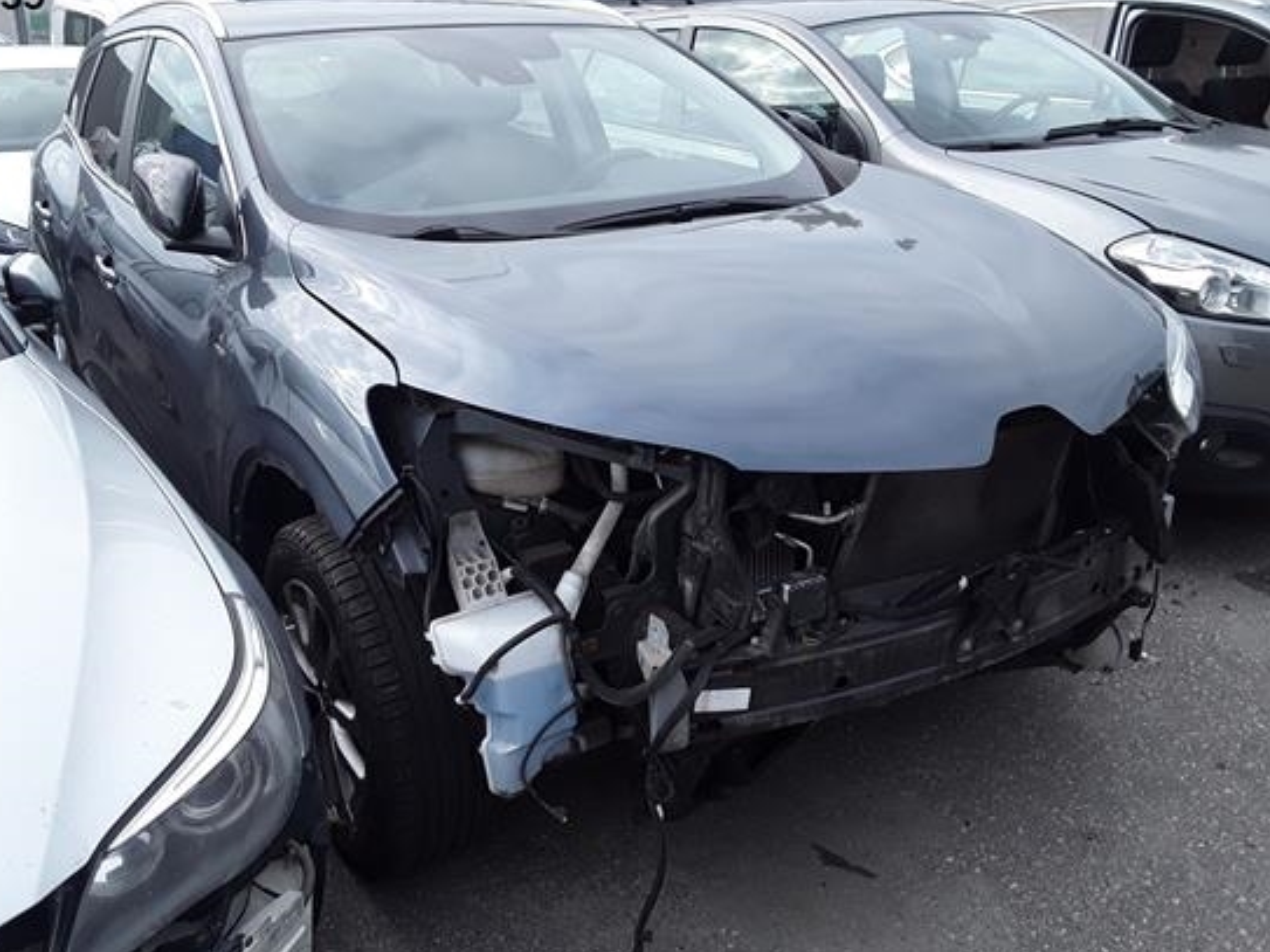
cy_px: 442
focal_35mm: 33
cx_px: 601
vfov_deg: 42.9
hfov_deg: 55.3
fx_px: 1210
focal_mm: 2.91
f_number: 1.9
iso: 40
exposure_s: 1/477
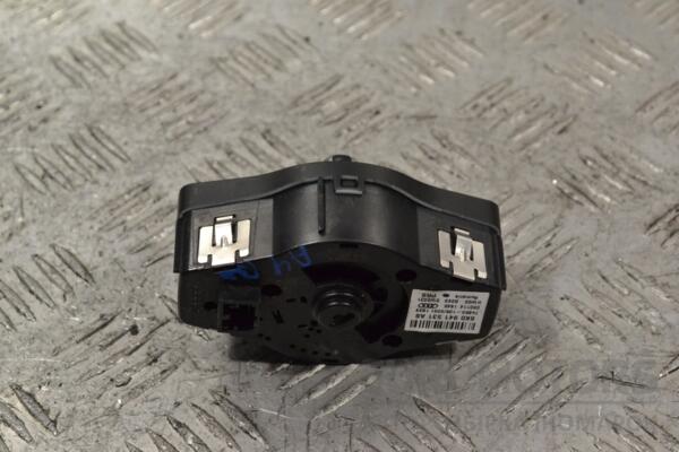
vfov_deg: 16.6
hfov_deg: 24.6
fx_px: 1556
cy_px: 226
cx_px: 340
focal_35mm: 82
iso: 3200
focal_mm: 55
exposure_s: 1/250
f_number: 8
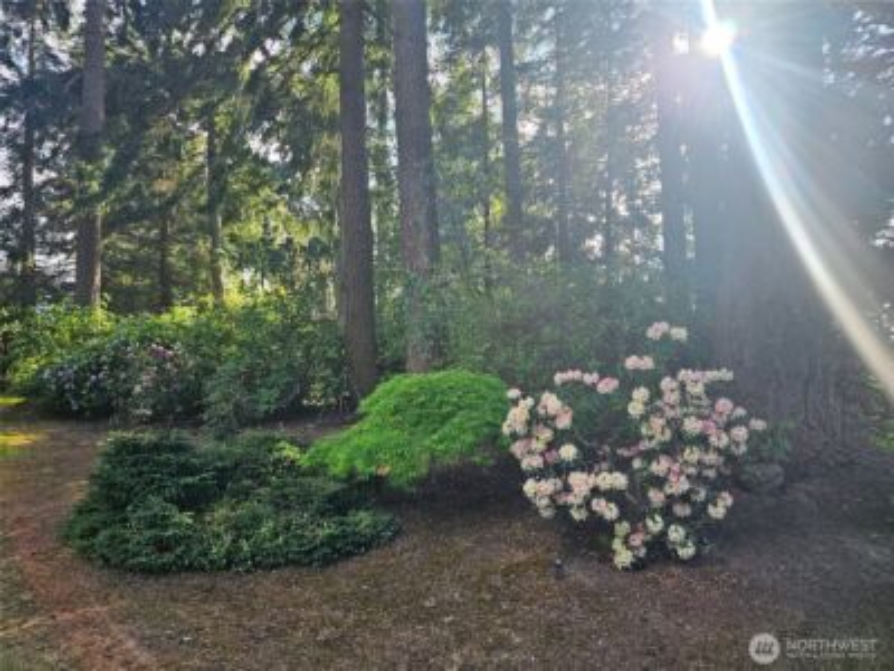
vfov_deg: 58.9
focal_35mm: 23
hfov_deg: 73.9
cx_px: 447
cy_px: 336
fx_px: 594
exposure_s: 1/120
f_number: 1.7
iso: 20
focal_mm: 6.3
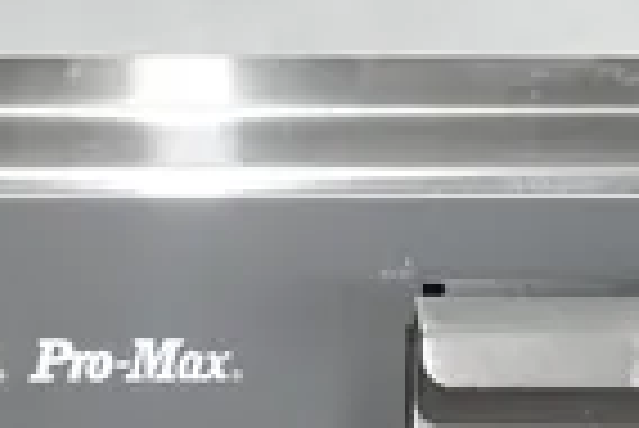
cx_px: 207
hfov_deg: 22.5
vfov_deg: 14.7
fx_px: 1599
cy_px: 507
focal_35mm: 90
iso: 800
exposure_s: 1/40
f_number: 3.5
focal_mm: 12.01
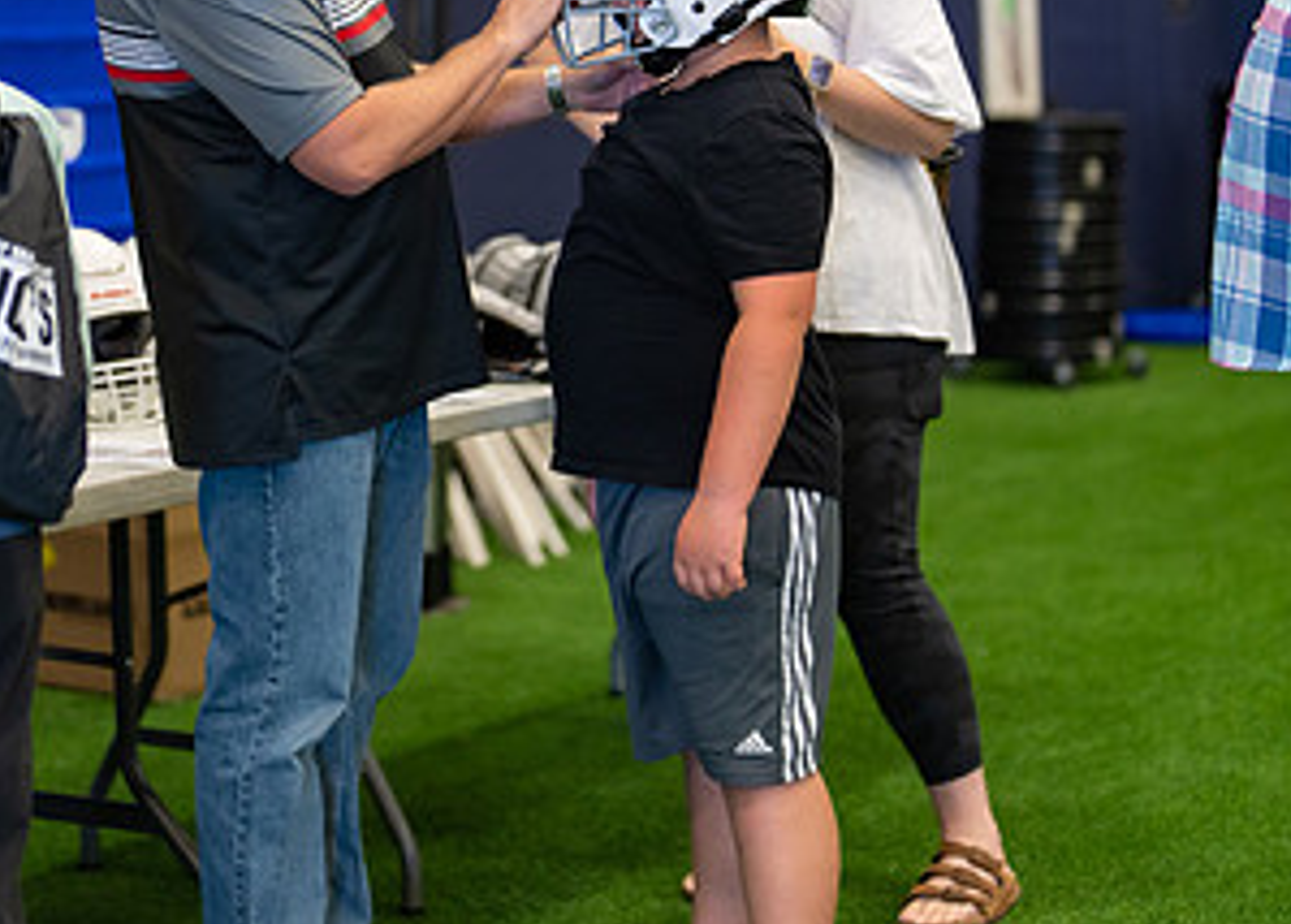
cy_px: 76
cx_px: 453
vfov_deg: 13.4
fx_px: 3889
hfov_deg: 18.8
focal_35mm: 106
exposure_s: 1/320
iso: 400
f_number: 1.2
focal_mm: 50
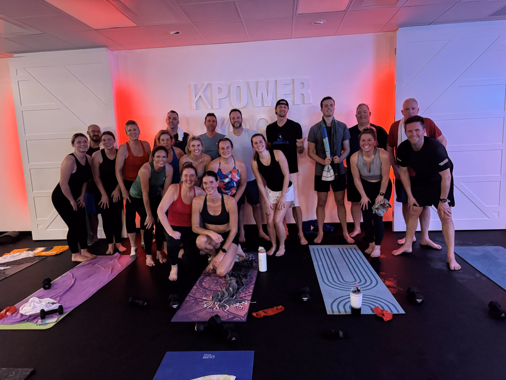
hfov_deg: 71.6
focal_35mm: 24
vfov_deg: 56.8
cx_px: 253
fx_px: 351
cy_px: 190
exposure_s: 1/30
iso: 1250
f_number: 1.78
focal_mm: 6.76
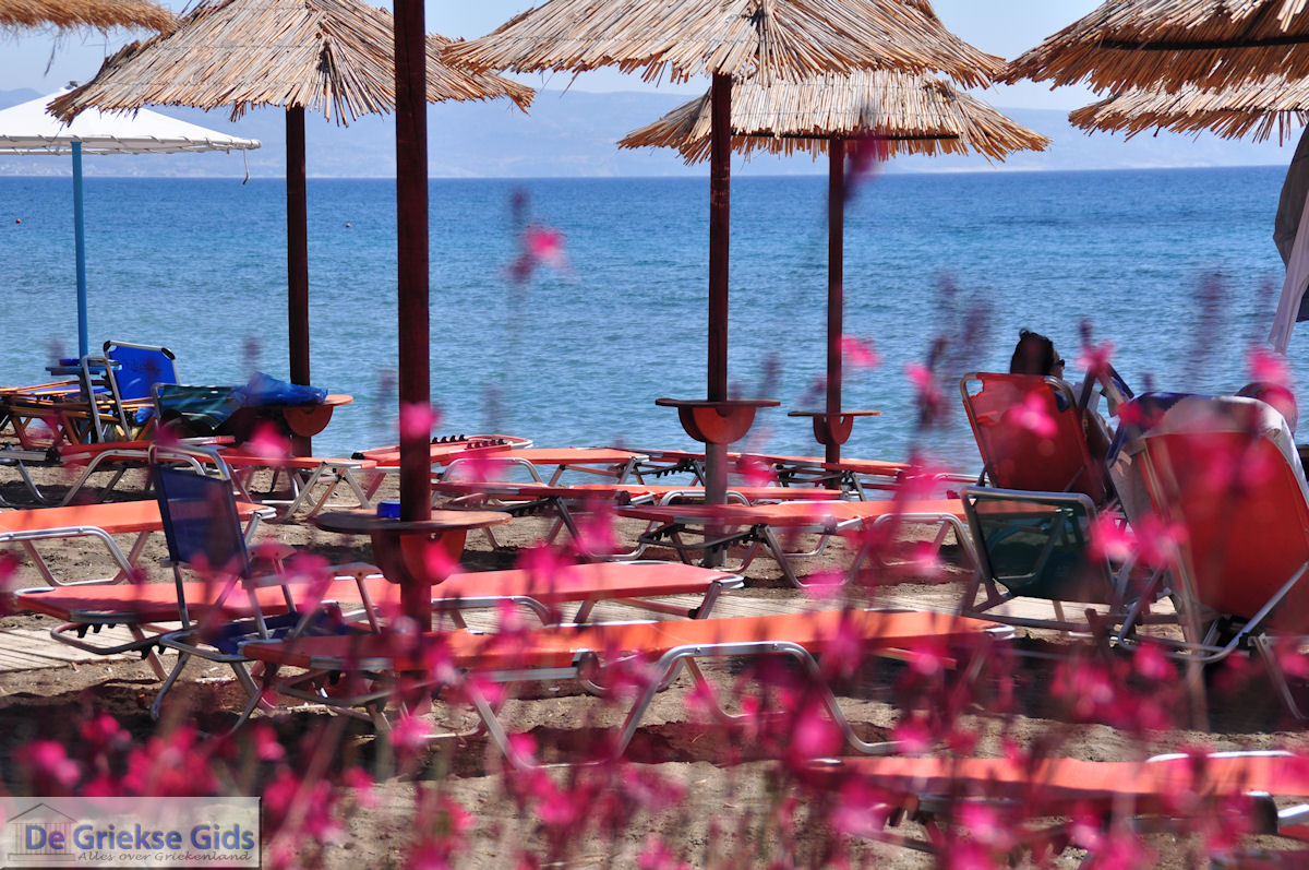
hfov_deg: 18.9
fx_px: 3922
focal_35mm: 108
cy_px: 435
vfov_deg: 12.6
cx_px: 654
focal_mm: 72
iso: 200
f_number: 9
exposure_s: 1/800
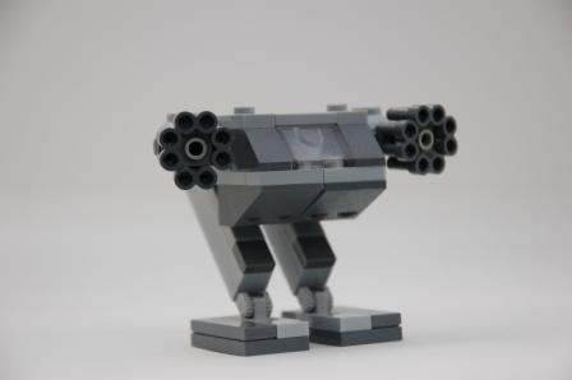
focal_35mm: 142
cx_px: 286
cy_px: 190
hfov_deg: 14.4
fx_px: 2262
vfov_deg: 9.6
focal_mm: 95
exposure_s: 1/320
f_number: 5.6
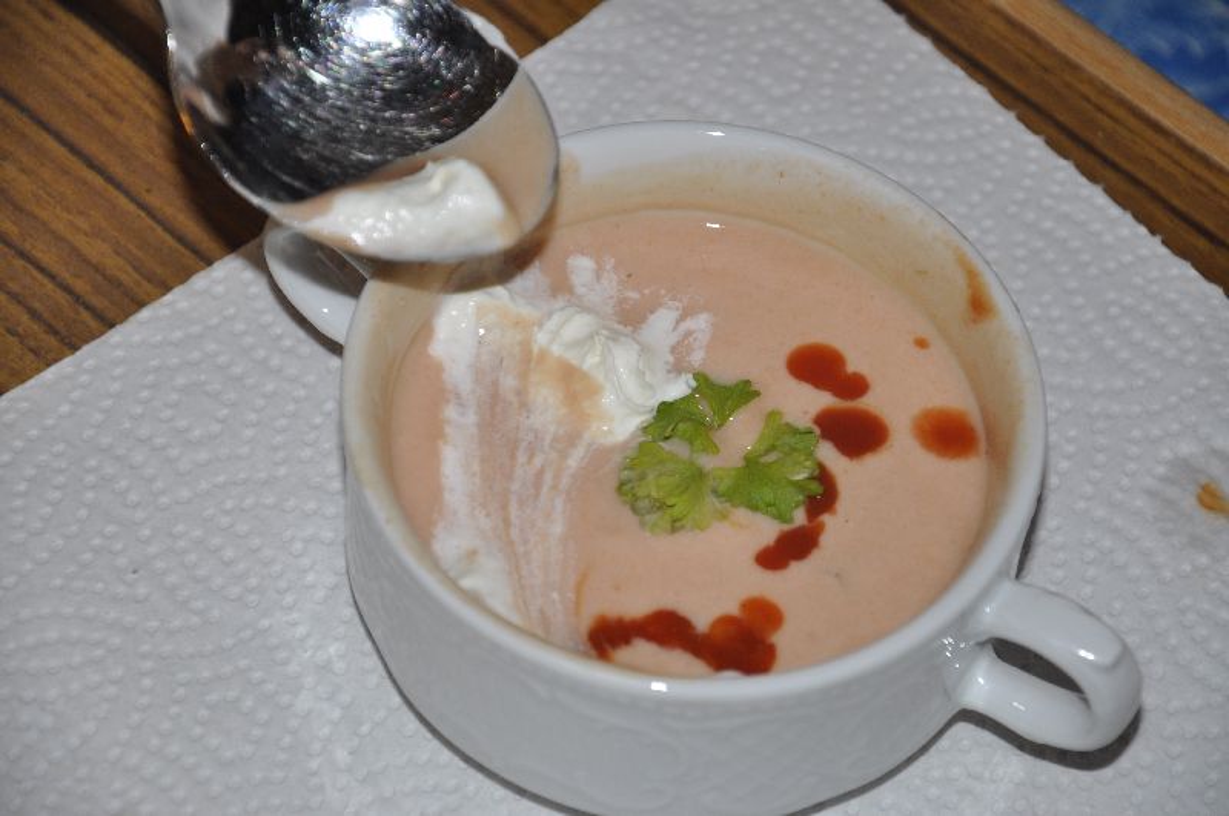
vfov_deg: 8.7
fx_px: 5369
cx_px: 614
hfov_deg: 13.1
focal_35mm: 158
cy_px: 408
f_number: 5.6
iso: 400
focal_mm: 105
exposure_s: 1/60
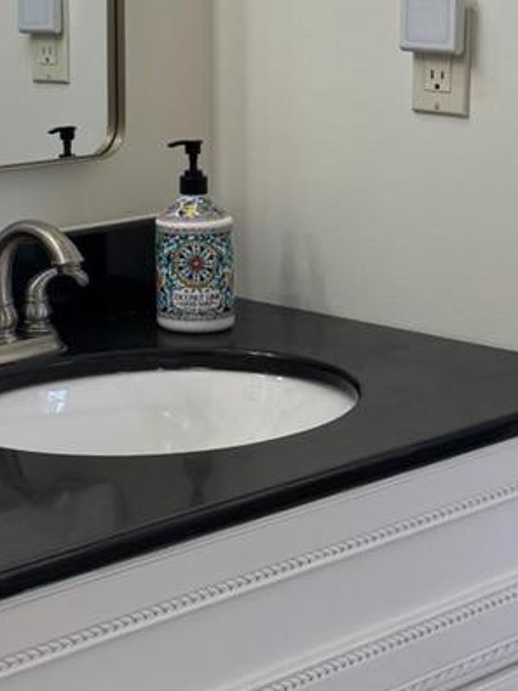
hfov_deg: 15.6
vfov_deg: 20.8
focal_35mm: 93
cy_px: 110
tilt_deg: -5.8
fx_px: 1856
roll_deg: +1.5
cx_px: 19
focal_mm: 6.76
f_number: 1.78
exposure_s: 1/220
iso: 64
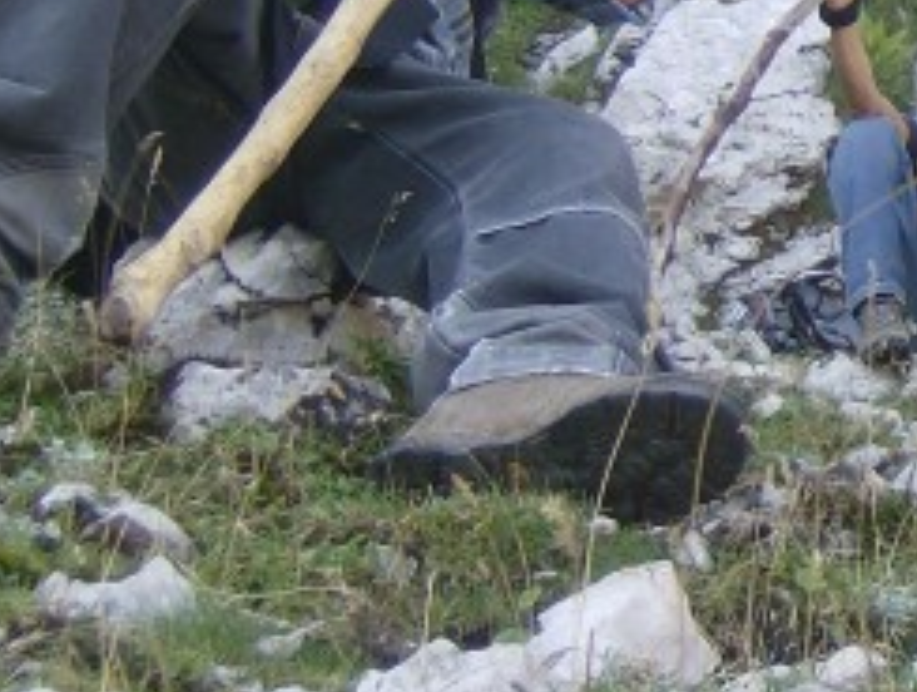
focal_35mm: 118
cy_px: 26
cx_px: 1248
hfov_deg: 15.7
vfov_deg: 12.5
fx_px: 3132
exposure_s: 1/287
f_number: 2.8
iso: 100
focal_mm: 6
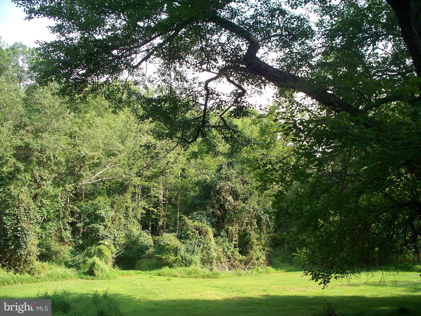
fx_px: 438
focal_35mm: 36
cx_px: 210
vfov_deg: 39.7
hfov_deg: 51.4
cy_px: 158
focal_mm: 7.54
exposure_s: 1/160
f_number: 2.8
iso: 64
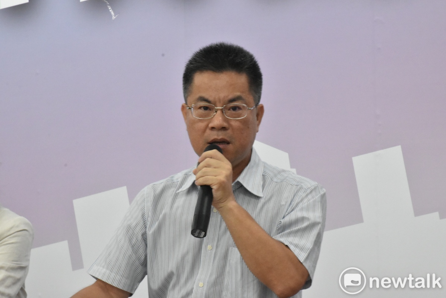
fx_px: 1953
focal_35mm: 158
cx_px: 223
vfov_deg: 8.7
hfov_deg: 13.0
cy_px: 149
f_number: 22
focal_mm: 105
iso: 6400
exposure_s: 1/30
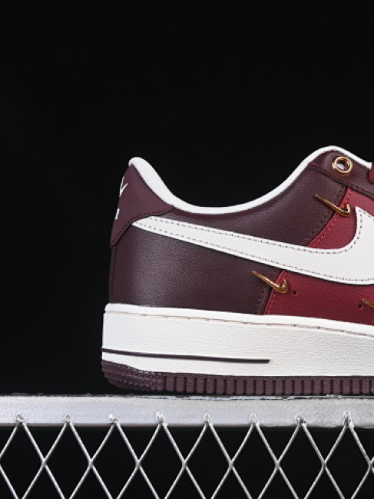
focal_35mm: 120
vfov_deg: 16.4
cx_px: 366
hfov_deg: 12.2
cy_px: 226
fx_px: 1728
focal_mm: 50
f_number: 7.1
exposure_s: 1/60
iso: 160
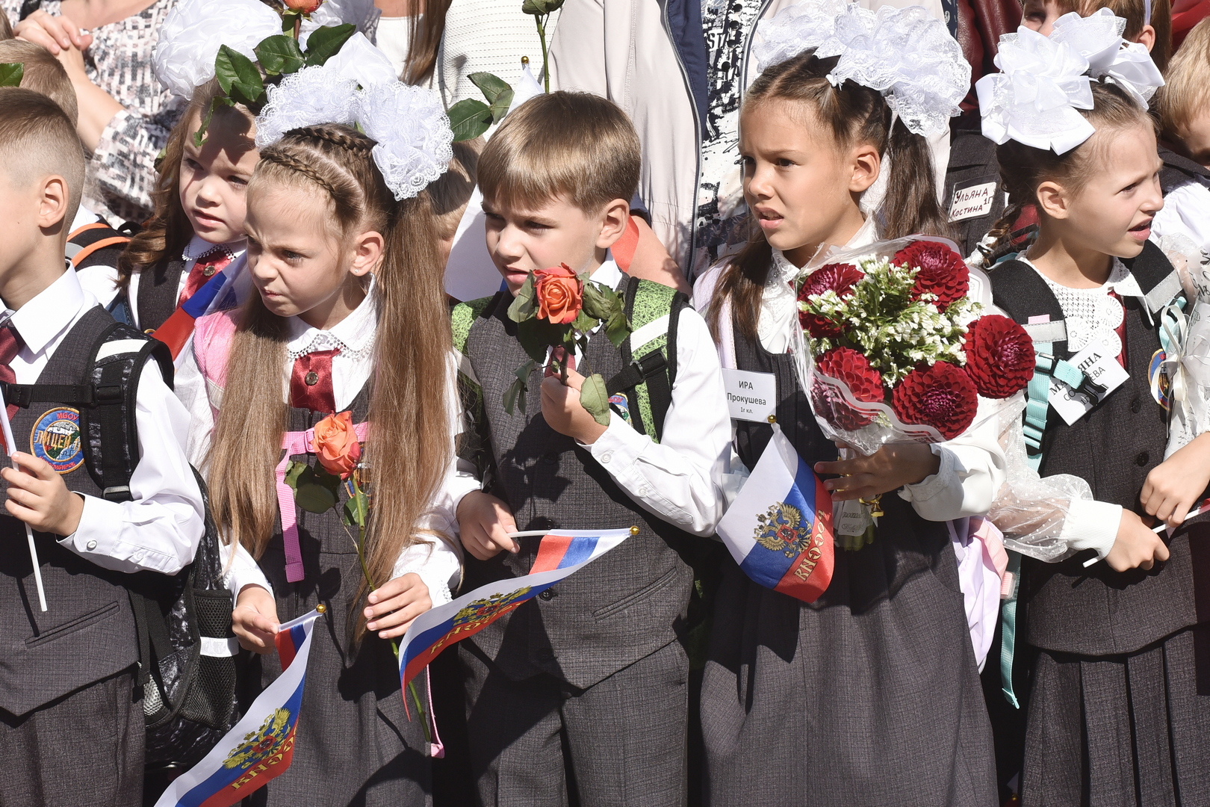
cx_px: 605
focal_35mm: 190
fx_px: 6386
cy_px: 404
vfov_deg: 7.2
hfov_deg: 10.8
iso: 800
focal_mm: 190
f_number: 11
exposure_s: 1/1600
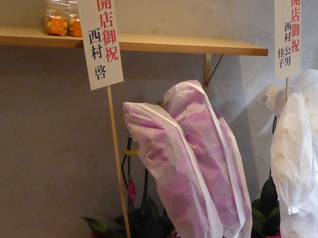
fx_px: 542
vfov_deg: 24.7
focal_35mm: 59
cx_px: 230
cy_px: 156
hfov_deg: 32.2
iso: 1600
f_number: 3.7
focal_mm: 6.3
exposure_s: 1/250
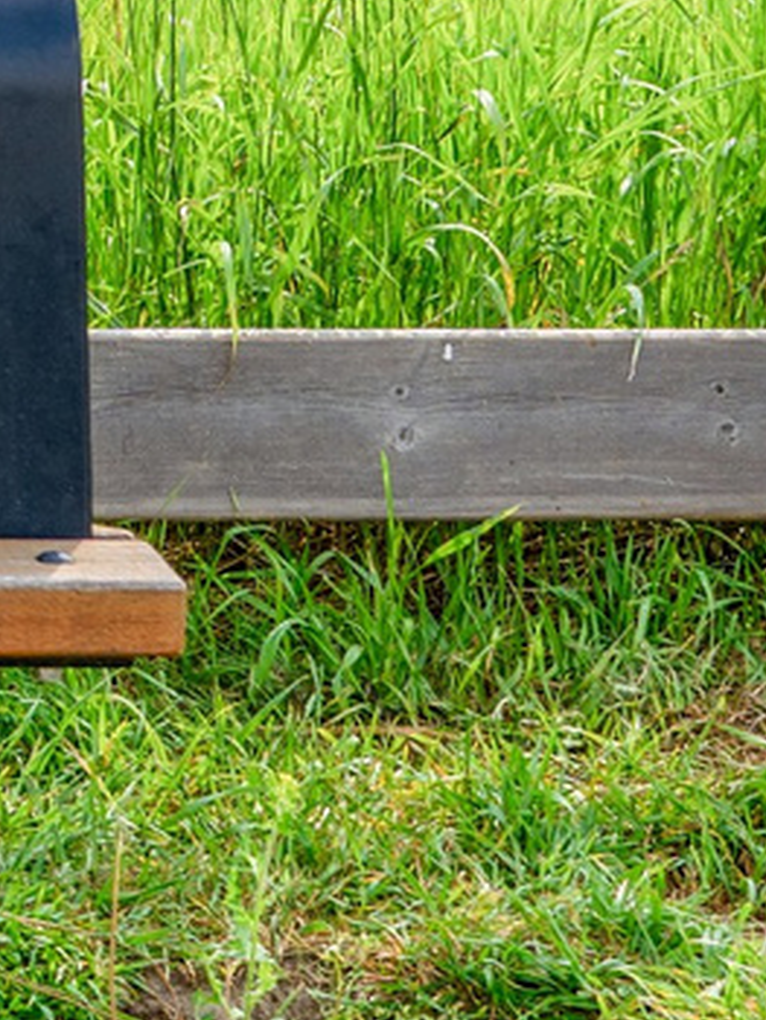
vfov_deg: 8.3
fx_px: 6837
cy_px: -745
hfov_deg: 5.9
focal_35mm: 232
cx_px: -1669
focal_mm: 33
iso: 100
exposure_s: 1/320
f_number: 4
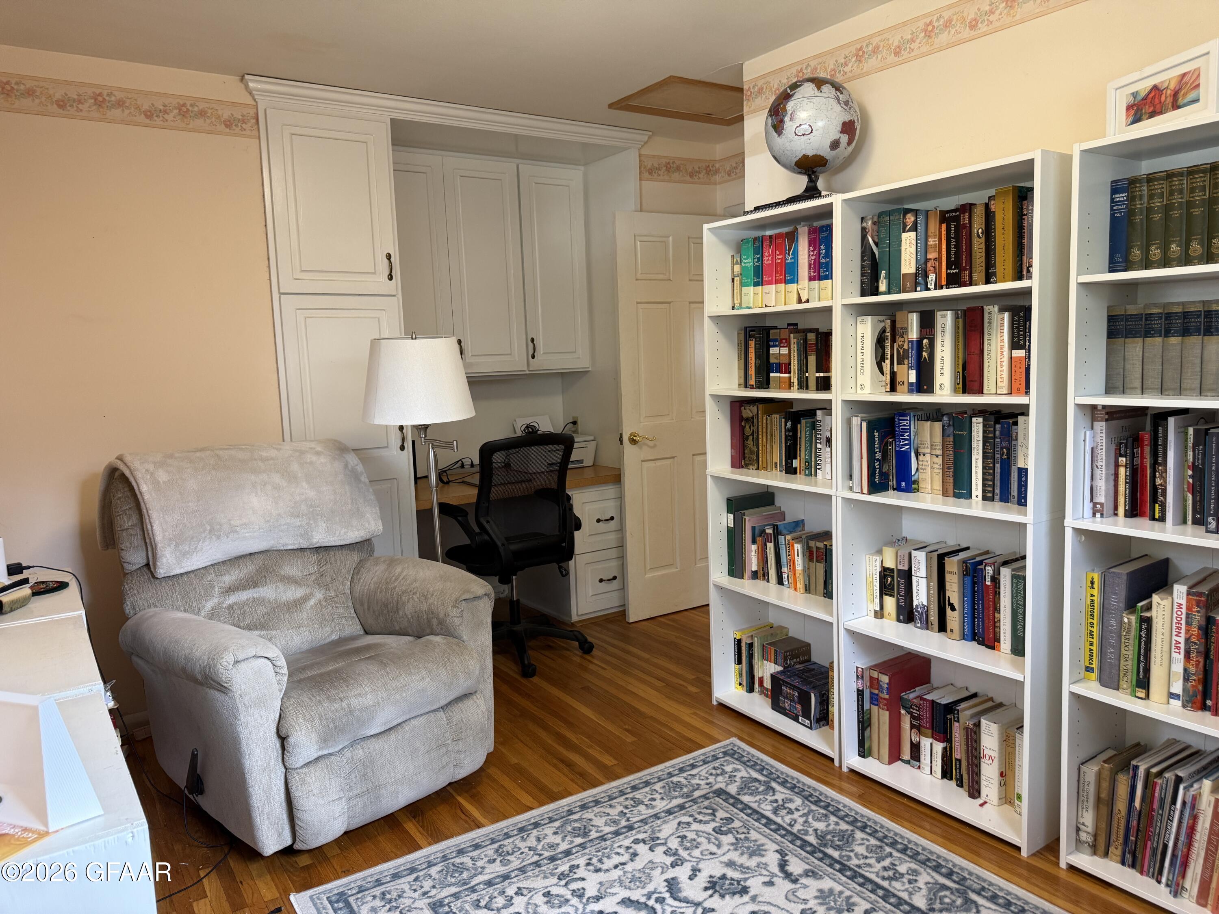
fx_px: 845
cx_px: 610
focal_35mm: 24
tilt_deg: -4.9
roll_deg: +2.1
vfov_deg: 56.8
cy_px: 457
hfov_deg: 71.6
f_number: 1.78
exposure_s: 1/60
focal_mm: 6.76
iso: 160
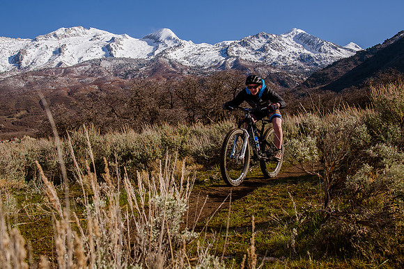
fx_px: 511
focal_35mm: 46
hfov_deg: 42.9
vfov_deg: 29.5
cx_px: 162
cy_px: 110
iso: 250
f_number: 10
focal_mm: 38
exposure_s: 1/500
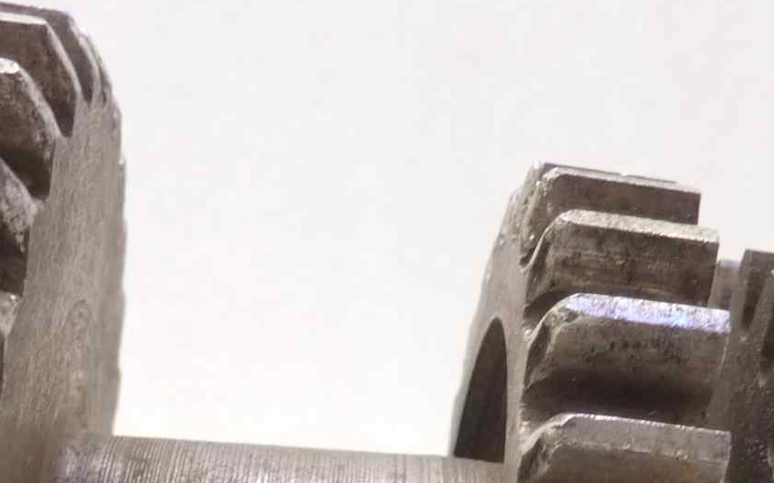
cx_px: 339
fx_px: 1708
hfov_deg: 25.5
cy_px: 594
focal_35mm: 81
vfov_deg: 15.5
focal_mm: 4.1
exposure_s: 1/8
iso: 125
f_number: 3.3
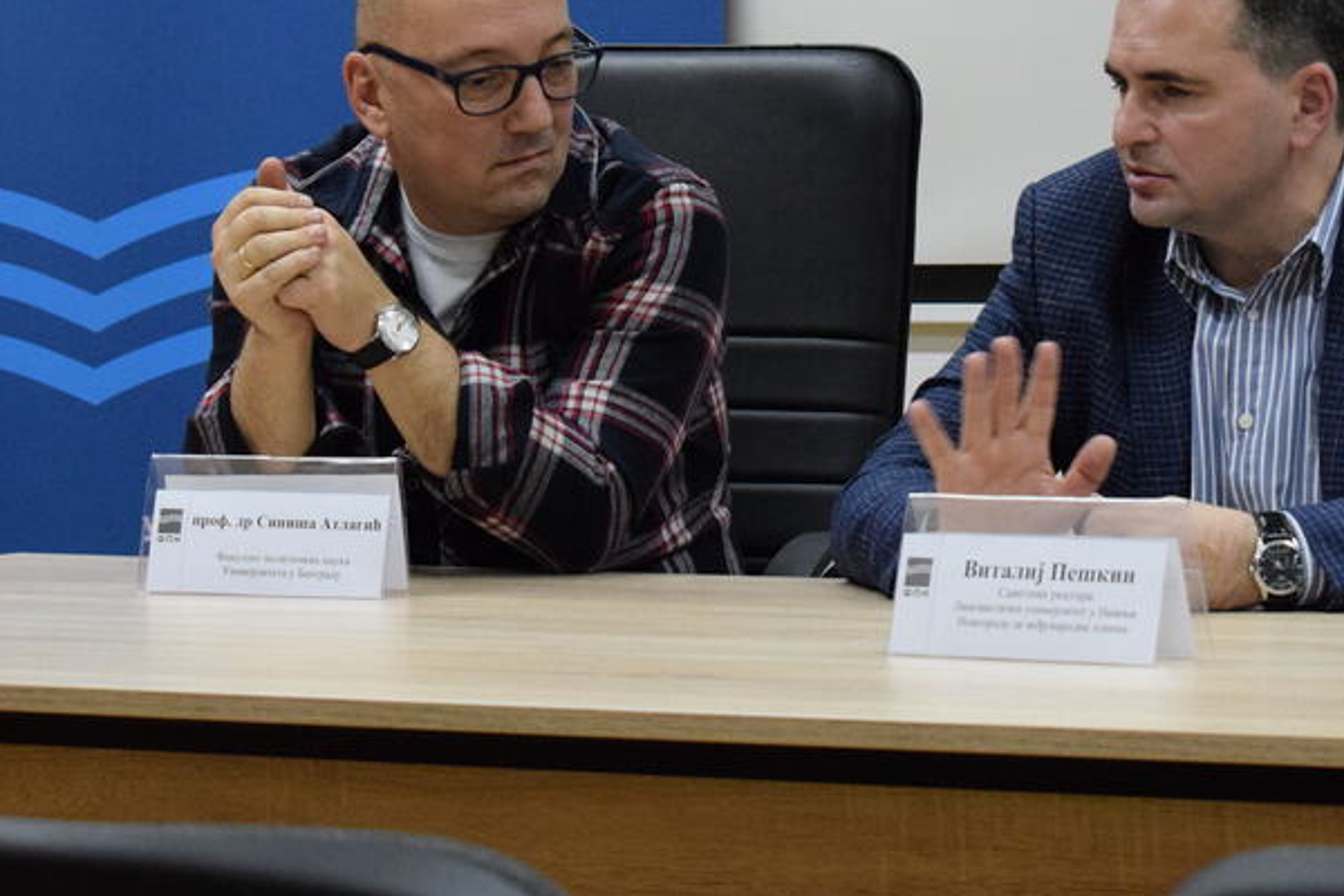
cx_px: 876
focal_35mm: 141
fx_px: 5258
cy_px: 218
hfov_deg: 14.5
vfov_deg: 9.7
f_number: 7.1
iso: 4000
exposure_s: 1/80
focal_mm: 55
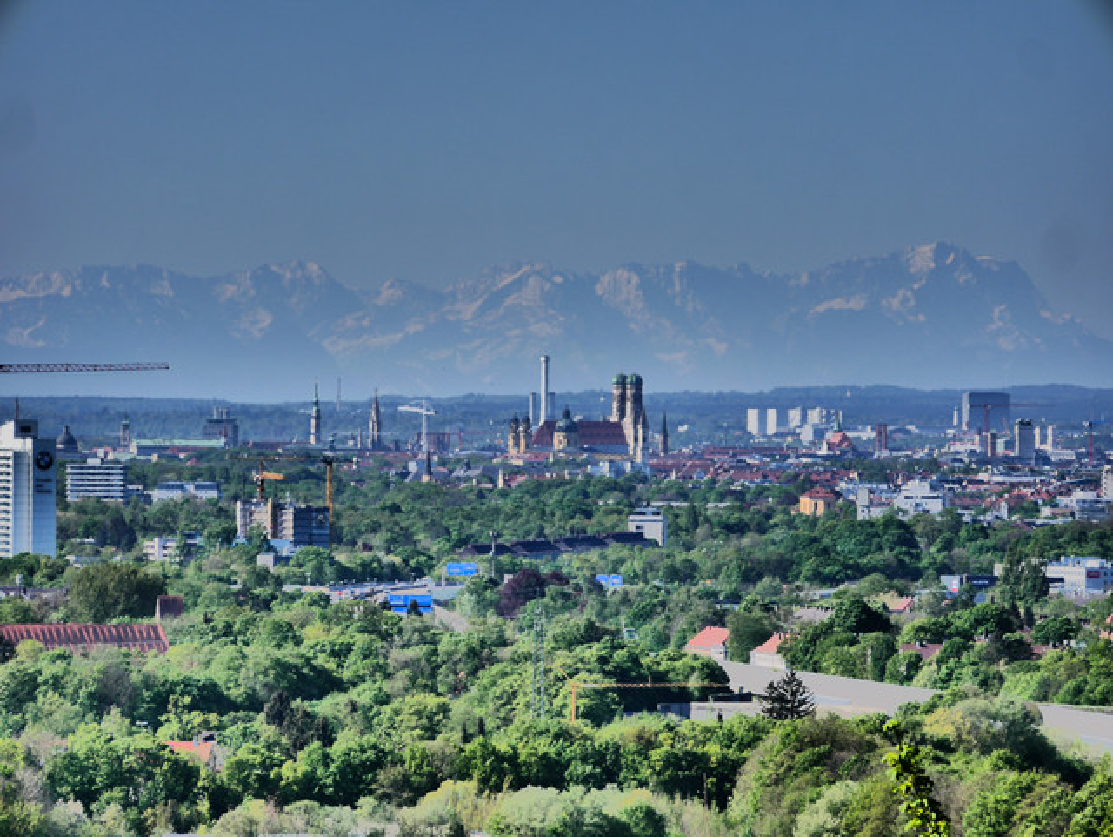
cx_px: 556
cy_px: 418
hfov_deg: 5.7
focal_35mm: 350
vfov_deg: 4.3
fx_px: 11262
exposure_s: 1/1000
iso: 200
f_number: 6.3
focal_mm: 175
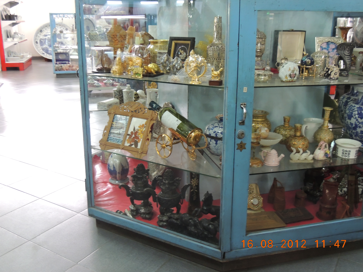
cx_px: 182
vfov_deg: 40.7
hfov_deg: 52.6
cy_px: 136
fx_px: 367
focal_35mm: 35
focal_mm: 6.2
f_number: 3.3
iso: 500
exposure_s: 1/13
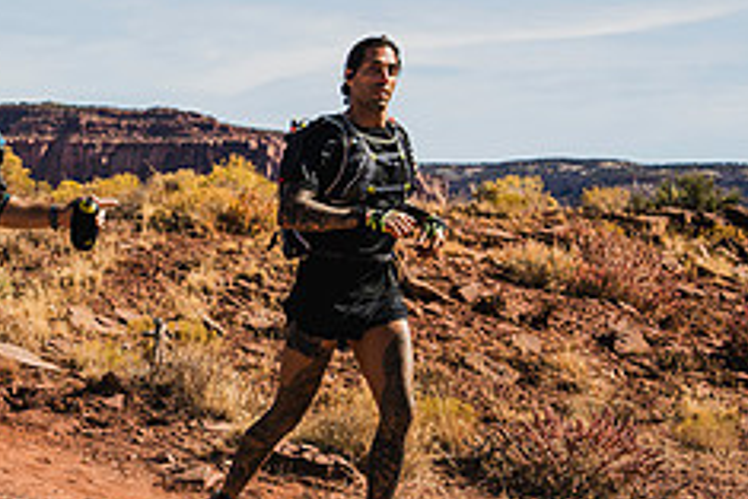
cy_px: 346
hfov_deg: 15.6
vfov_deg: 10.6
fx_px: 2682
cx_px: -22
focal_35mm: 129
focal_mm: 50
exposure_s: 1/1000
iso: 160
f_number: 5
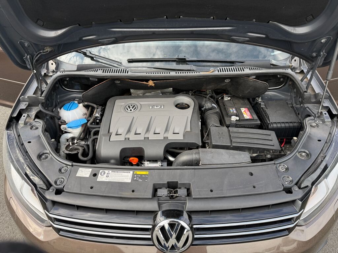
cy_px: 126
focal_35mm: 24
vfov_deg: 56.8
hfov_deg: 71.6
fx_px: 234
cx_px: 169
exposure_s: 1/660
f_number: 1.78
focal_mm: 6.76
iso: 100
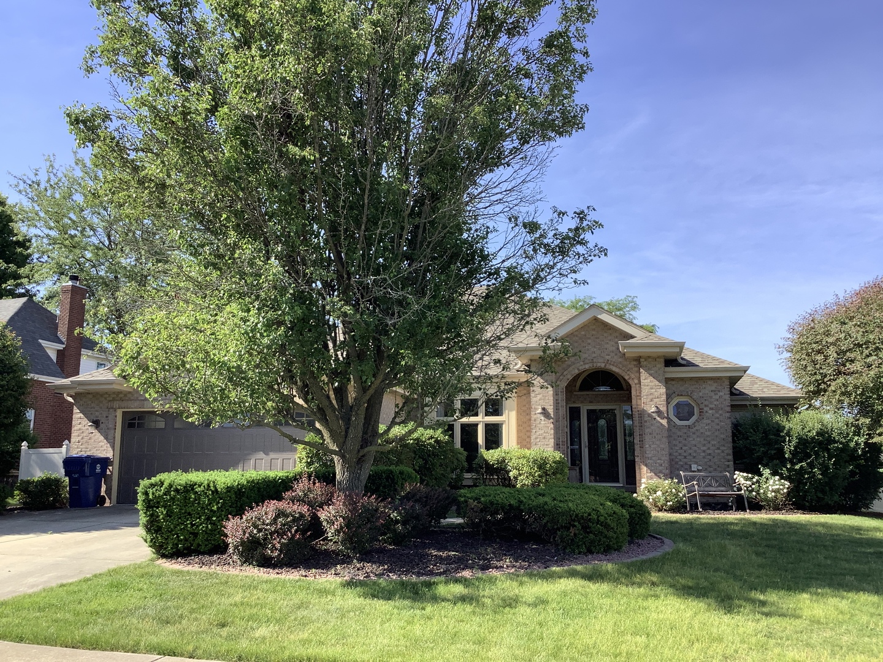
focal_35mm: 31
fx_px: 791
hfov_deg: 58.4
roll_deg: -0.6
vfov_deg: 45.4
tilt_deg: +10.2
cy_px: 331
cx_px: 442
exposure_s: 1/631
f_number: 2.4
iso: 25
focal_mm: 3.3
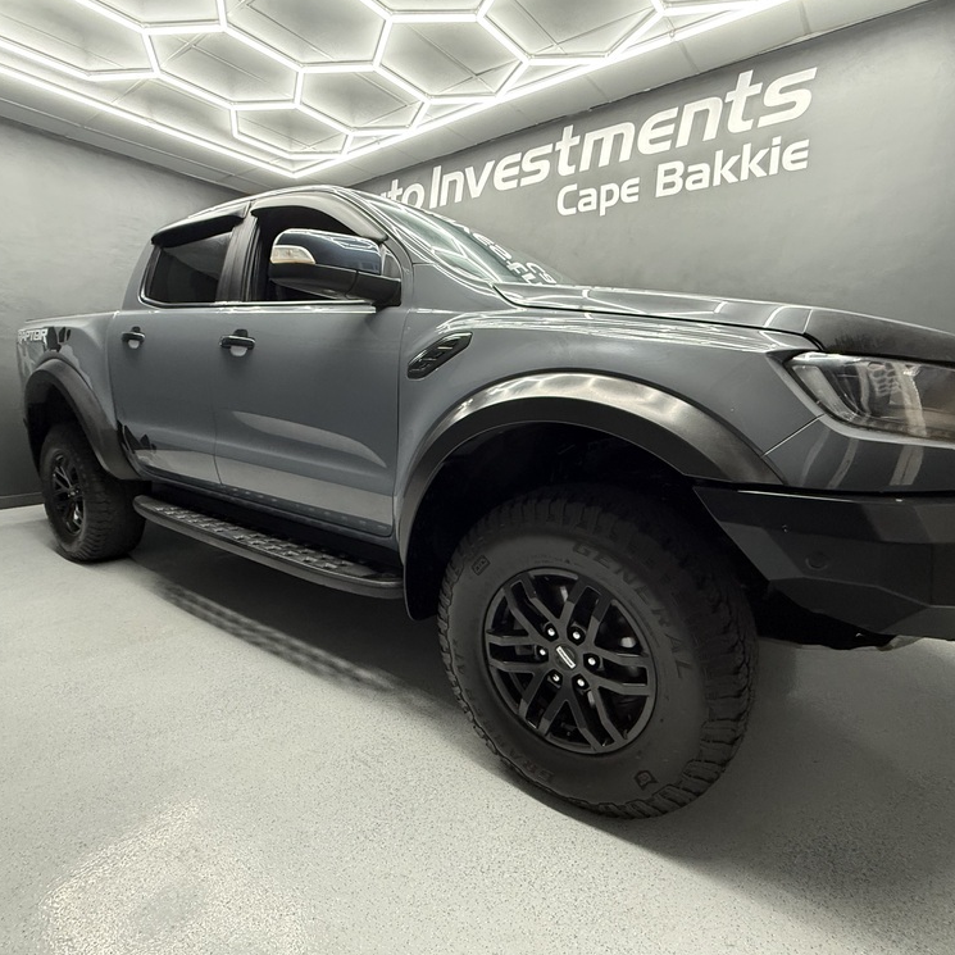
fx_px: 531
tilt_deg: -10.1
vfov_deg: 84.0
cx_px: 515
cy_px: 483
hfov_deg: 83.8
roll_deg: -0.4
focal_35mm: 17
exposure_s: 1/50
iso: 400
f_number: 2.2
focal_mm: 2.22
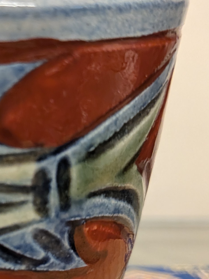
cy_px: 181
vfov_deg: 25.6
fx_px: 612
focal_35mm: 76
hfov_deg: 18.2
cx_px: -52
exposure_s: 1/120
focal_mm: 4.53
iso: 585
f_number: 1.7
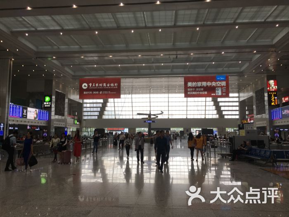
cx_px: 144
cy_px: 108
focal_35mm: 29
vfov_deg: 48.2
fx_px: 242
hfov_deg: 61.7
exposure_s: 1/100
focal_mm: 4.15
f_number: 2.2
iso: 40
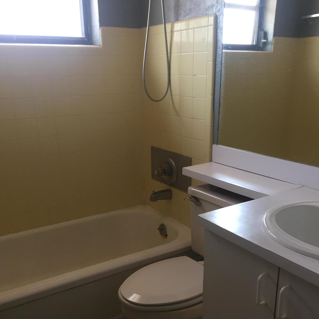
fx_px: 365
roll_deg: +0.6
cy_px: 212
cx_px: 159
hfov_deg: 47.2
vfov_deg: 46.5
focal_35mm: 35
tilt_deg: -21.3
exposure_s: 1/30
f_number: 2.2
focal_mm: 4.15
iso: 100
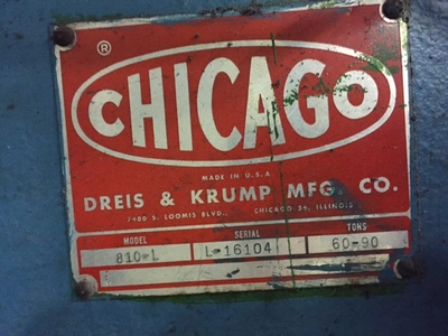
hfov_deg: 61.7
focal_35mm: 29
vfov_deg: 48.2
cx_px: 224
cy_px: 168
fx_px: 375
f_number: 2.2
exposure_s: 1/15
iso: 400
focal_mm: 4.15
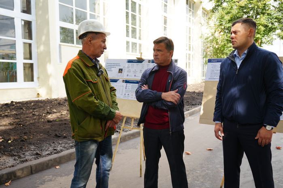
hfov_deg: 58.7
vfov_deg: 41.1
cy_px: 94
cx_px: 142
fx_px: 252
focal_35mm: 32
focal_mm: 32
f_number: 4.5
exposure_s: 1/1000
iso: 1000
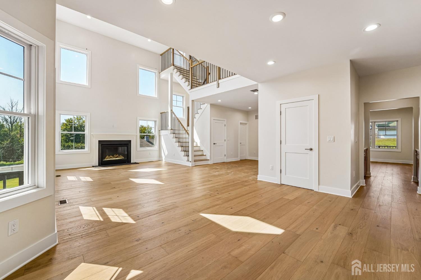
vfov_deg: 81.2
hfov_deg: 104.3
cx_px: 210
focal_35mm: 14
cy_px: 140
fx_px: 164
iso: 400
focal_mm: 14
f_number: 8
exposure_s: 1/125
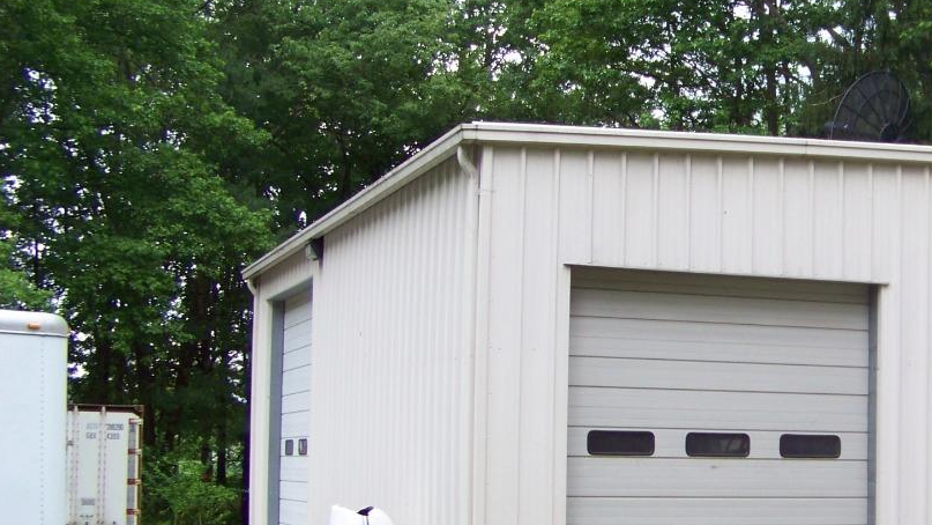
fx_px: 1730
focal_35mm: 70
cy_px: 316
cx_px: 825
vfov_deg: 17.2
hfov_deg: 29.0
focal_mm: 5.85
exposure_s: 1/100
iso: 65
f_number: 2.8
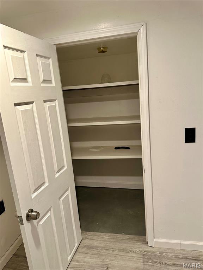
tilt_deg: -12.1
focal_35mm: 24
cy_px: 135
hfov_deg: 56.8
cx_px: 102
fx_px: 188
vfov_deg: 71.6
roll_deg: +3.8
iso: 160
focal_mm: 6.86
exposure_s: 1/60
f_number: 1.78
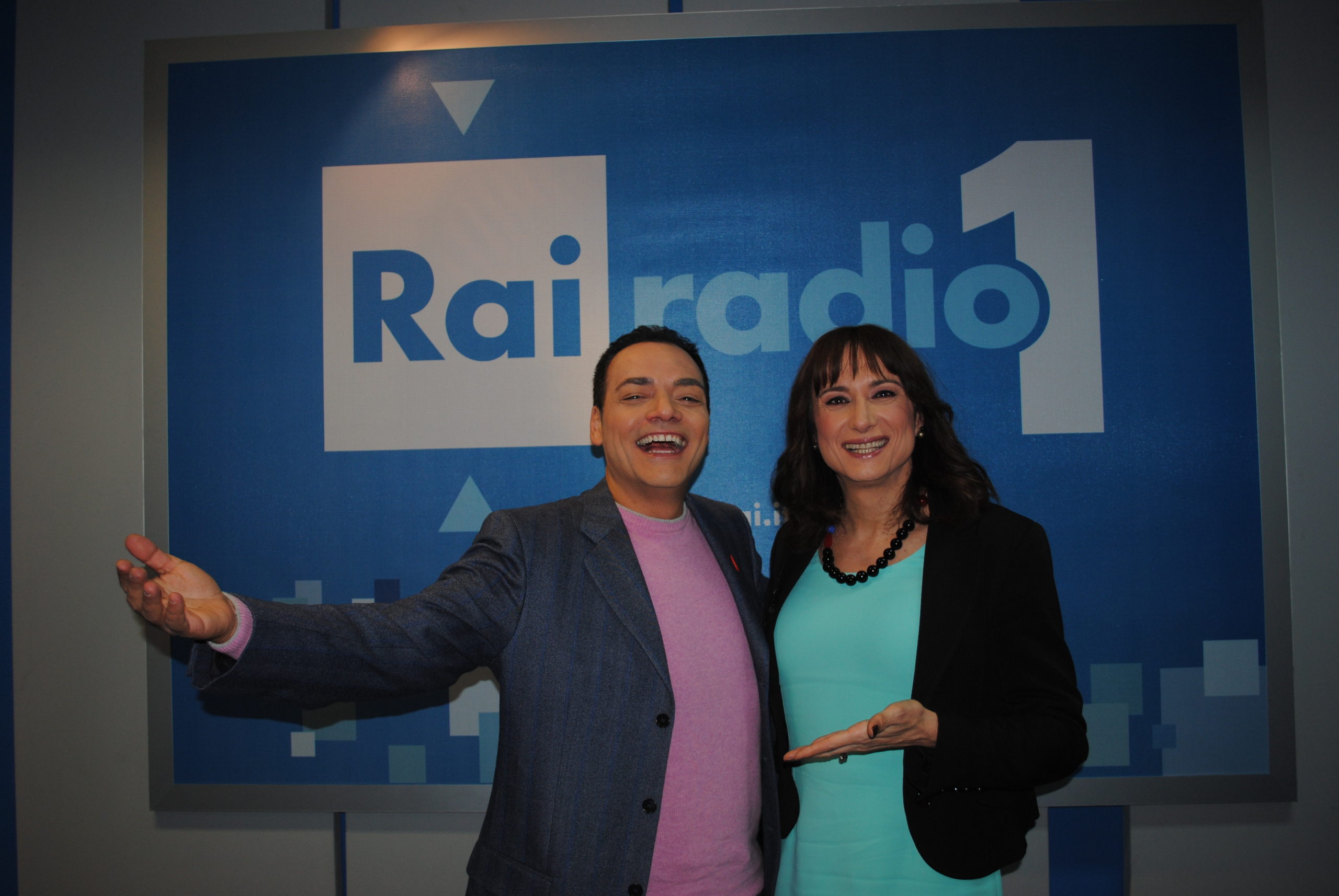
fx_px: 1229
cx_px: 670
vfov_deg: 40.1
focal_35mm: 33
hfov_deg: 57.2
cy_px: 448
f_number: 3.8
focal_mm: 22
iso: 200
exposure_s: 1/60
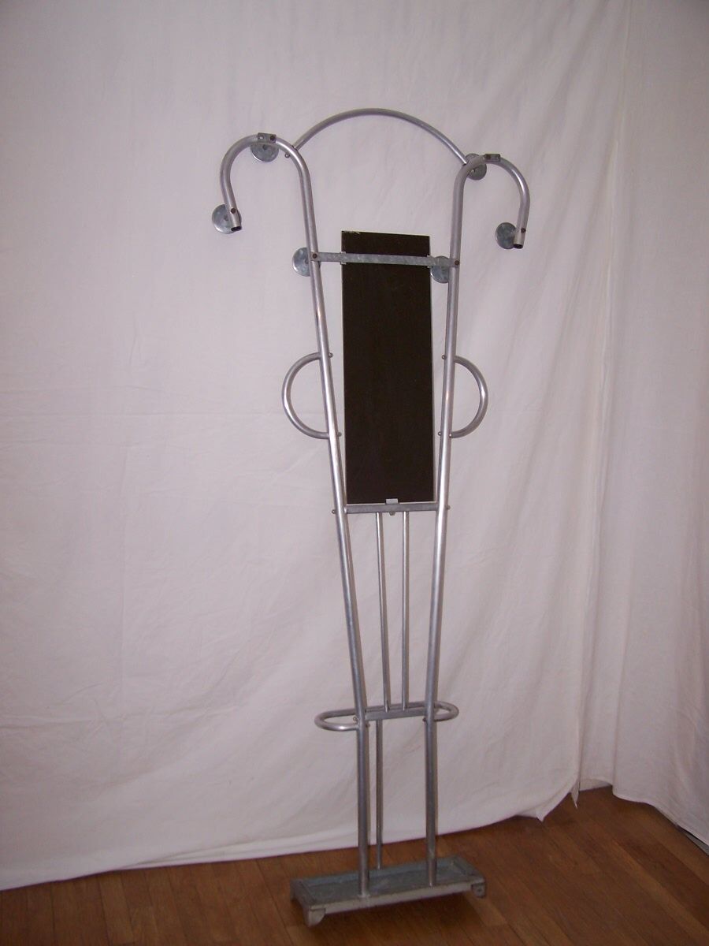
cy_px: 473
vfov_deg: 49.0
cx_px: 354
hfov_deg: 37.7
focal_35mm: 38
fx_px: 1038
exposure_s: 1/60
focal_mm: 6.3
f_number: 2.8
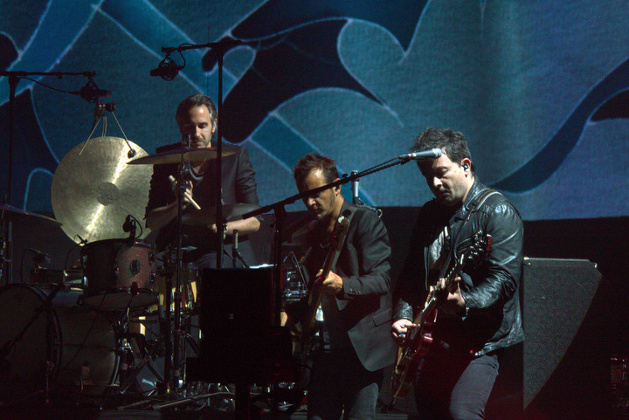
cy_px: 210
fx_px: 4196
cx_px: 314
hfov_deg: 8.6
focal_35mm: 240
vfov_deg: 5.7
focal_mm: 160
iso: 400
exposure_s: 1/60
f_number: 18
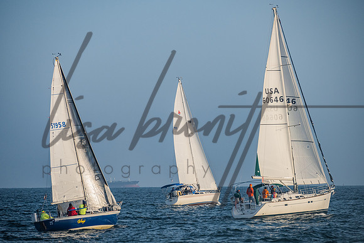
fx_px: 2252
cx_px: 175
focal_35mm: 223
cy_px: 124
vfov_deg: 6.2
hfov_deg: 9.2
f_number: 6.3
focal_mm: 200
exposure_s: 1/1250
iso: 400
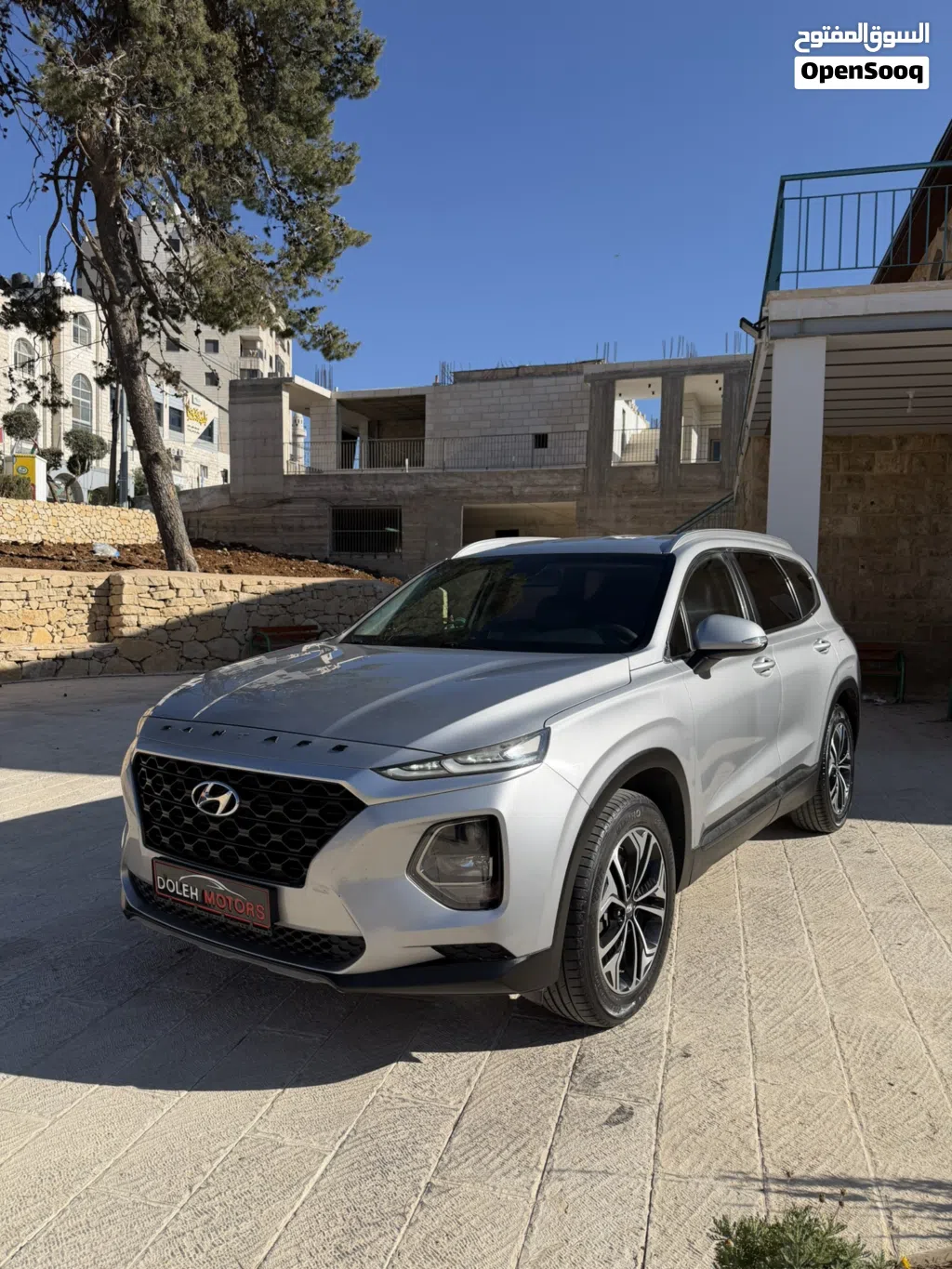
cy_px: 634
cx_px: 476
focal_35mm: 24
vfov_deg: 71.6
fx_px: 880
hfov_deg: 56.8
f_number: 1.78
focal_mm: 6.76
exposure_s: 1/8130
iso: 125
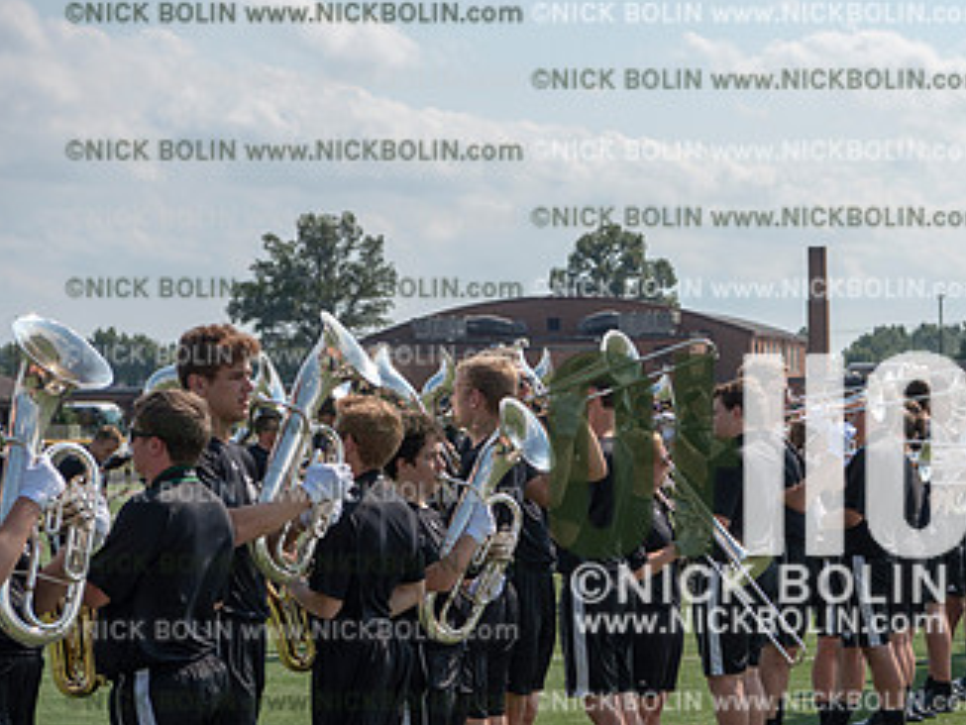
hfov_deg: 18.9
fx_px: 2875
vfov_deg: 14.3
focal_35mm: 103
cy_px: 495
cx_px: 758
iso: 200
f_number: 5.6
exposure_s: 1/2000
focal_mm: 60
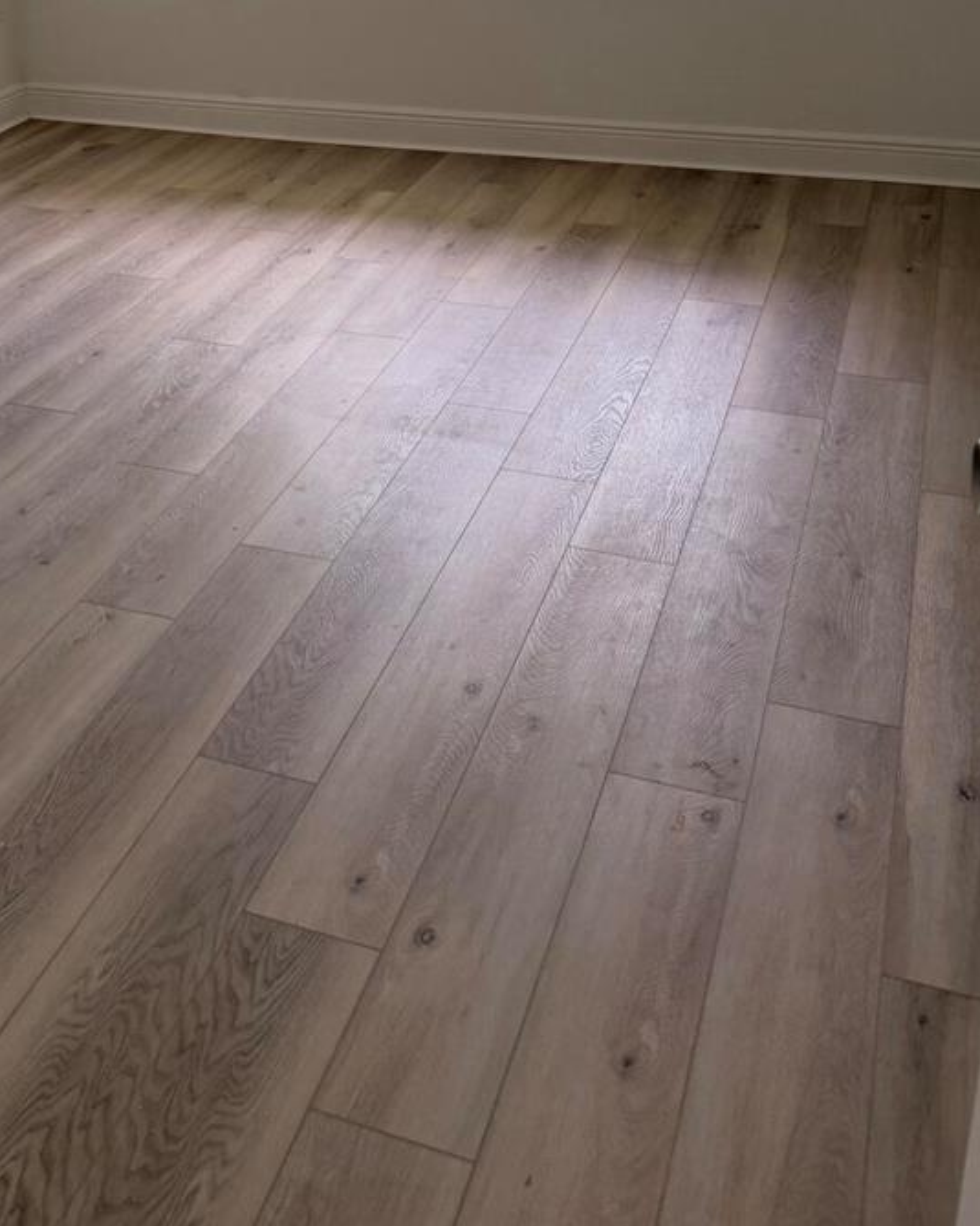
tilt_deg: -21.4
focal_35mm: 42
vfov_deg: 41.9
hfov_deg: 35.0
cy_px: 244
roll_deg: +3.2
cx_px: 266
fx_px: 1523
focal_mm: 6.76
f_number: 1.78
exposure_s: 1/215
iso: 160
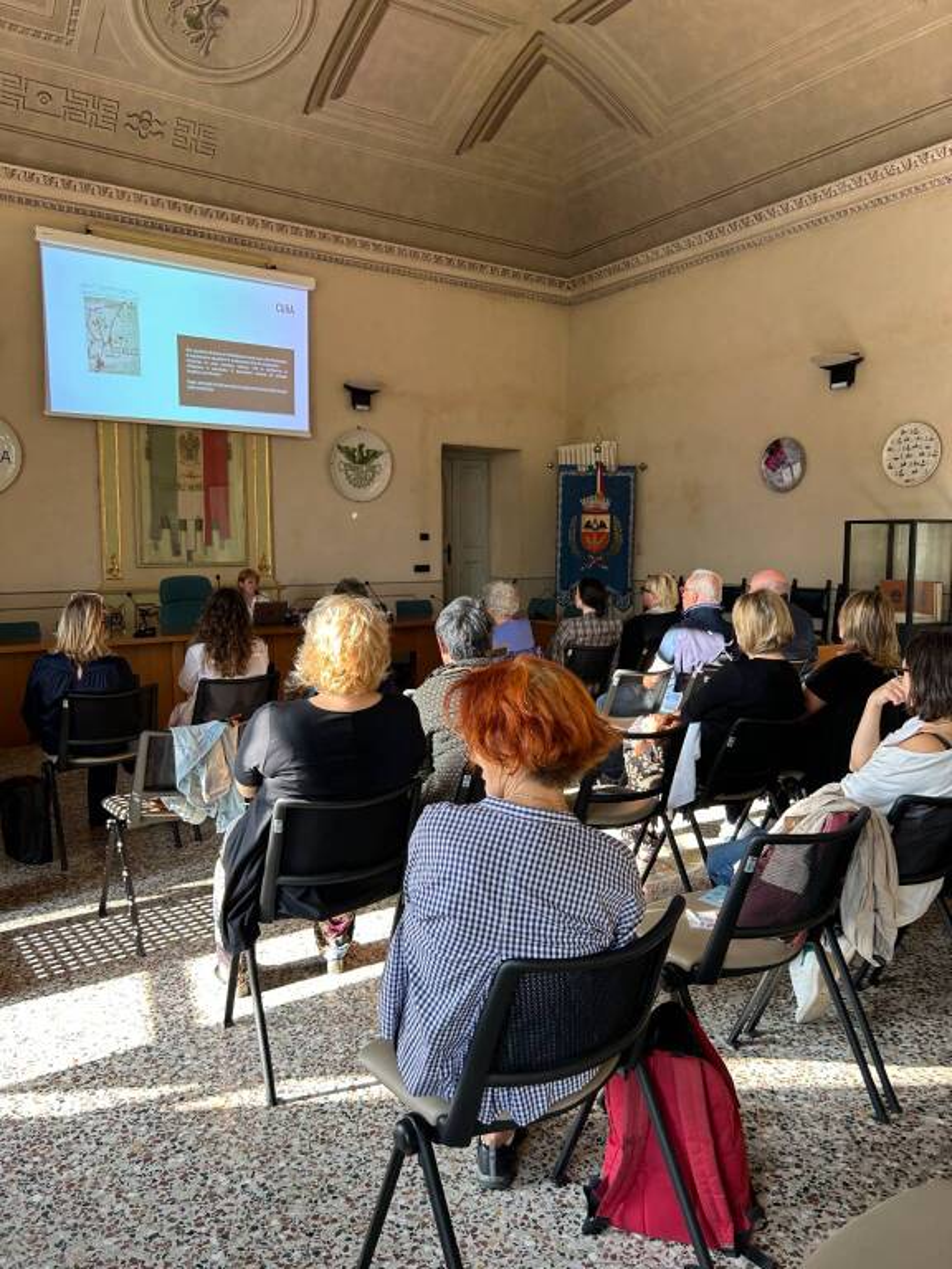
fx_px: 953
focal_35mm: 26
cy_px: 634
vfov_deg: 67.3
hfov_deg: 53.1
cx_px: 476
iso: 64
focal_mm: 5.7
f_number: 1.5
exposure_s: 1/100
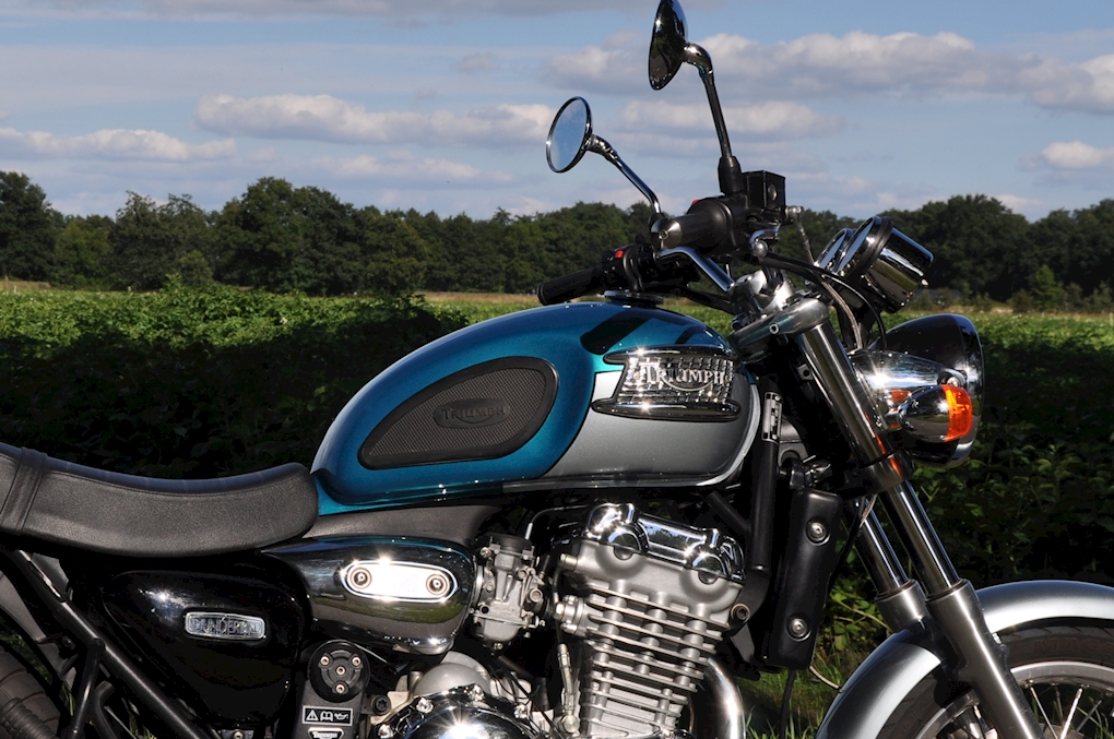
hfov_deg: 21.2
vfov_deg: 14.2
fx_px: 2966
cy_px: 467
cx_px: 376
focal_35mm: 96
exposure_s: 1/500
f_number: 11
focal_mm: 34
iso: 200
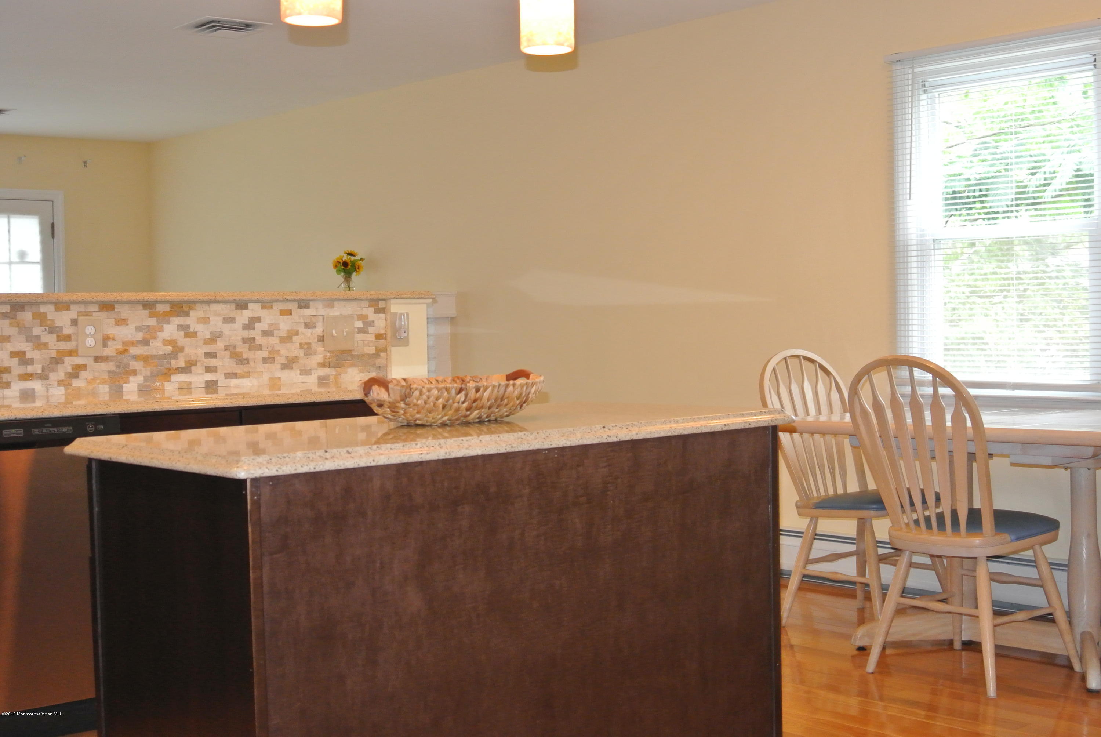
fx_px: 1439
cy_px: 368
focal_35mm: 47
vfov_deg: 28.7
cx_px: 550
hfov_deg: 41.9
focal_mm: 17.7
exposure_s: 1/60
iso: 800
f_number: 4.5
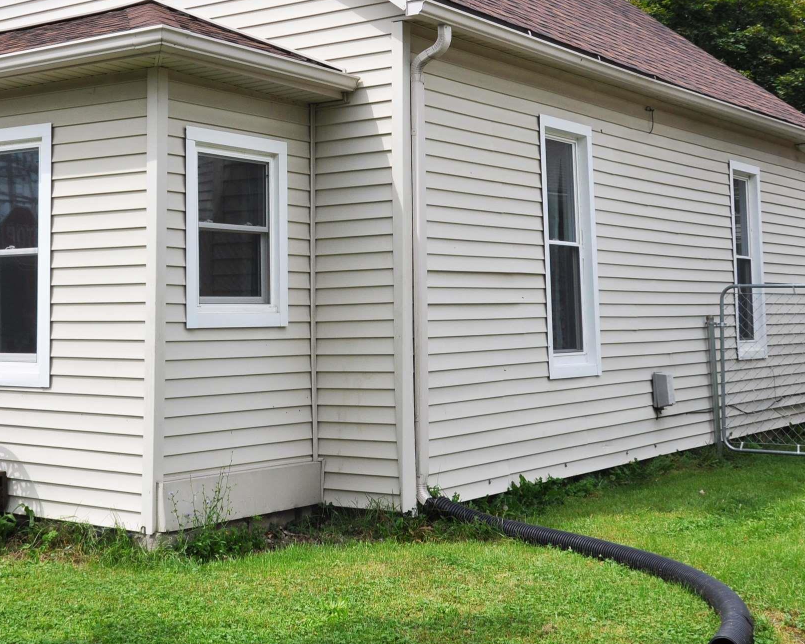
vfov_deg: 25.5
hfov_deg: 31.5
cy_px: 161
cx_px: 230
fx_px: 1405
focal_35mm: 59
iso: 200
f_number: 9
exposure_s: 1/320
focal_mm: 22
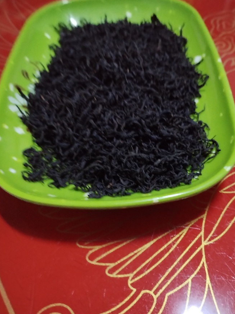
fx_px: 290
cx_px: 138
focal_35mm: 32
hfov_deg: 44.0
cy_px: 175
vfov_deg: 56.7
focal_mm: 4.25
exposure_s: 1/33.3
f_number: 1.8
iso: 1612
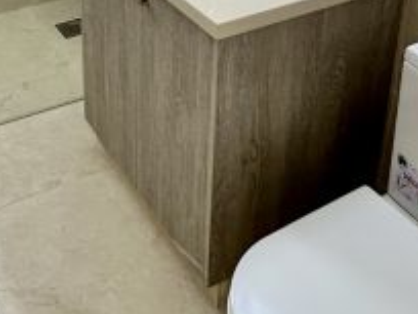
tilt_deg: -19.7
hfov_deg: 34.4
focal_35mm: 55
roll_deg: +0.7
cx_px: 121
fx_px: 664
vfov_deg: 23.7
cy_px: -82
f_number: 2.2
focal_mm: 2.22
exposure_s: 1/100
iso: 160
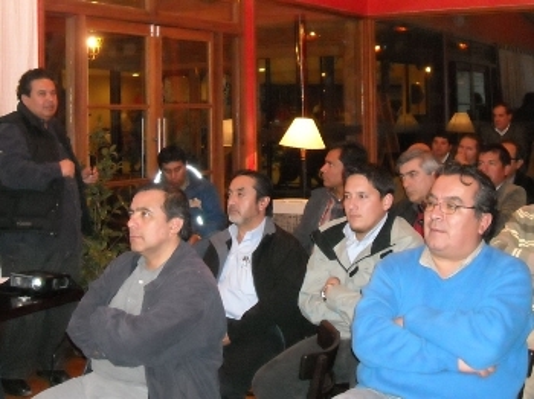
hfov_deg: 52.7
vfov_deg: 40.7
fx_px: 540
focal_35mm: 35
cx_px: 267
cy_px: 200
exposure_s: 1/60
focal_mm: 5.7
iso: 590
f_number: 2.8
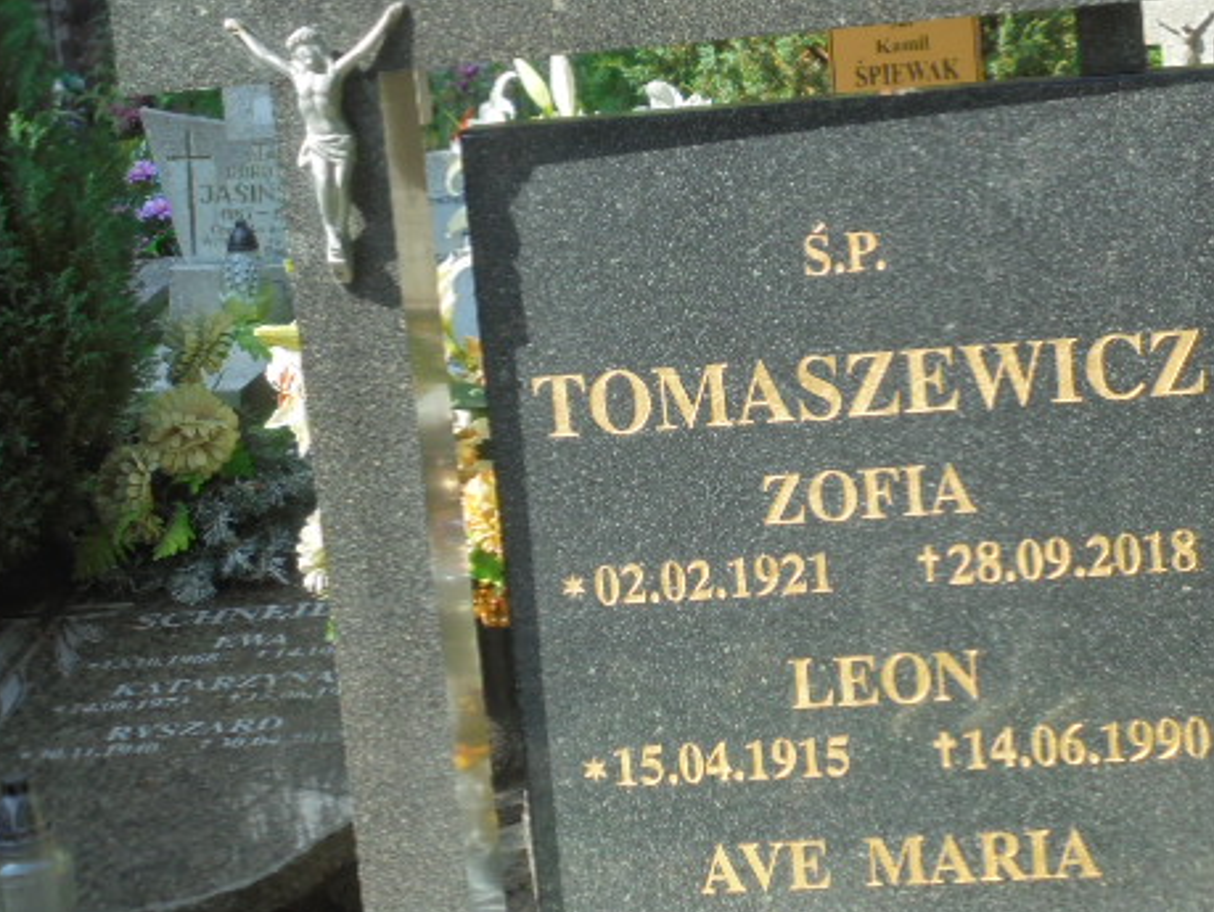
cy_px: 399
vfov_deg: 18.9
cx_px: 680
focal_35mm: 78
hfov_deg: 25.0
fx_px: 2738
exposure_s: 1/160
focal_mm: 10.1
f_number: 5.2
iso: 100
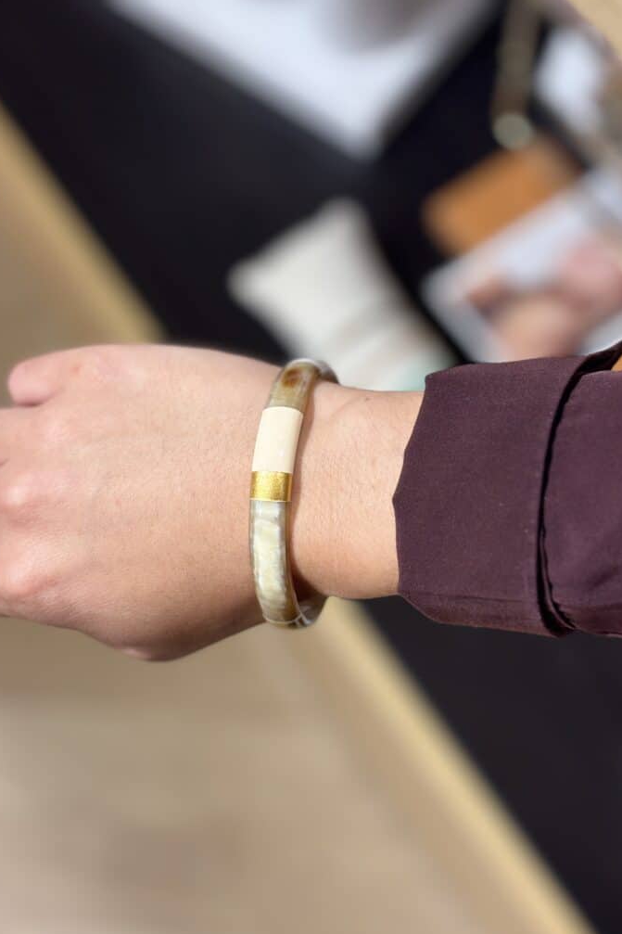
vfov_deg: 36.3
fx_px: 1426
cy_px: 471
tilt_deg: -68.7
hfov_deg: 24.6
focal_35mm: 55
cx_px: 329
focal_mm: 5.96
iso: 80
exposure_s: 1/100
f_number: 1.6
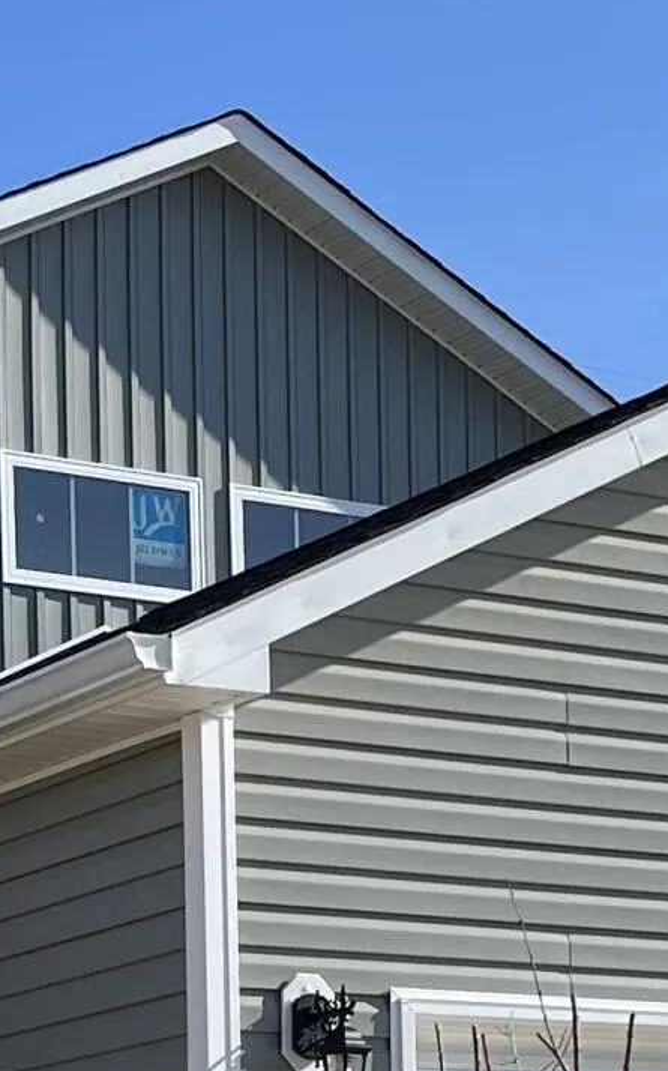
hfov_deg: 11.3
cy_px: 1238
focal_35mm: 116
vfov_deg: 17.3
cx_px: 342
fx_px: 3382
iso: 50
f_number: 1.6
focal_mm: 5.1
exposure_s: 1/3745
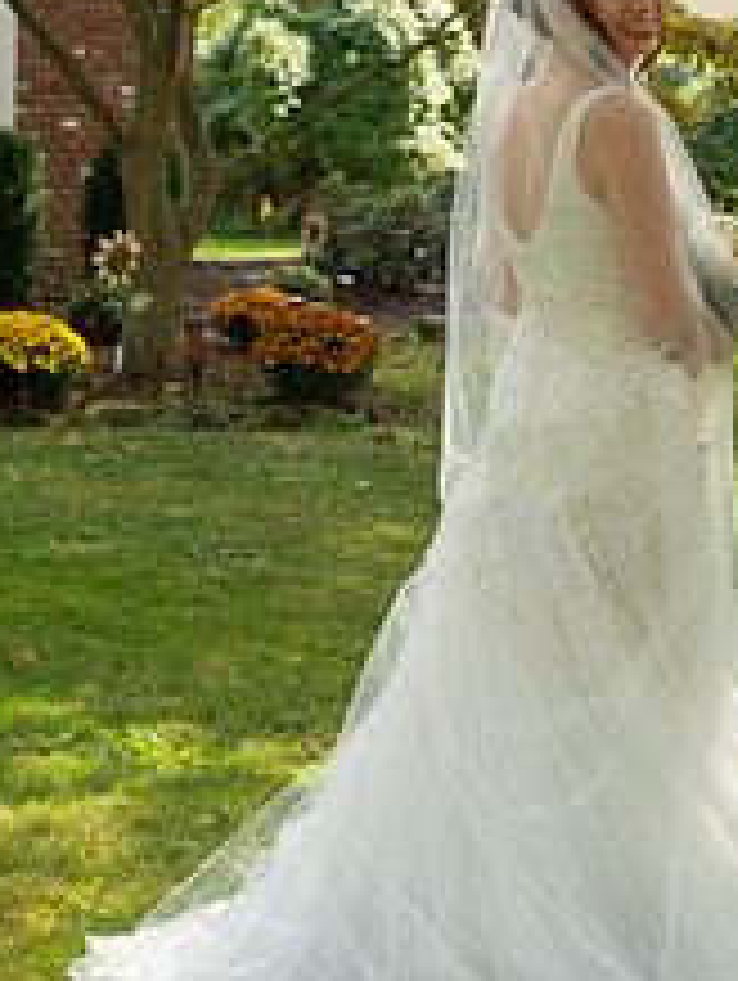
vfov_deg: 19.7
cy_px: 306
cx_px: 542
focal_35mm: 99
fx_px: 2809
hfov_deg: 14.9
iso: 320
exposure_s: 1/1600
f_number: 3.2
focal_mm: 50
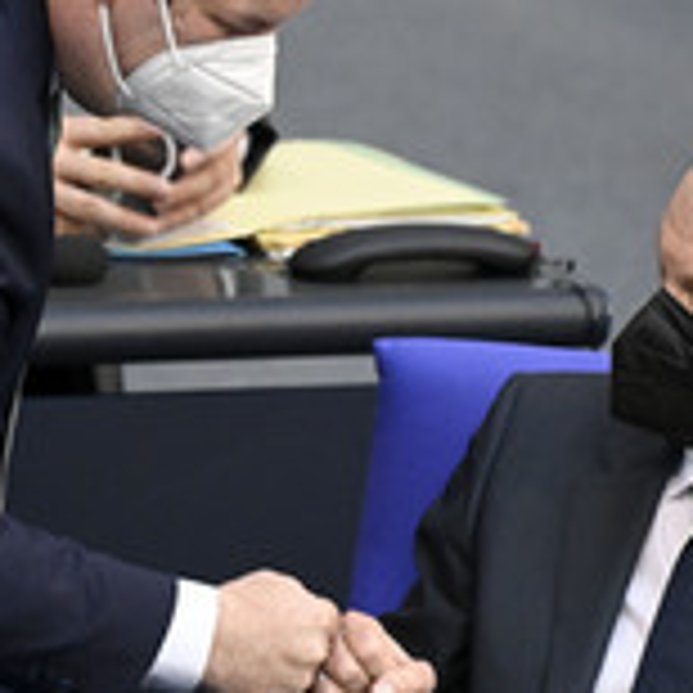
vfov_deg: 1.9
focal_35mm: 946
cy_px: 382
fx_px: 21427
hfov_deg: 1.9
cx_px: 236
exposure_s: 1/320
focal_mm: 380
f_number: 5.6
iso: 8000
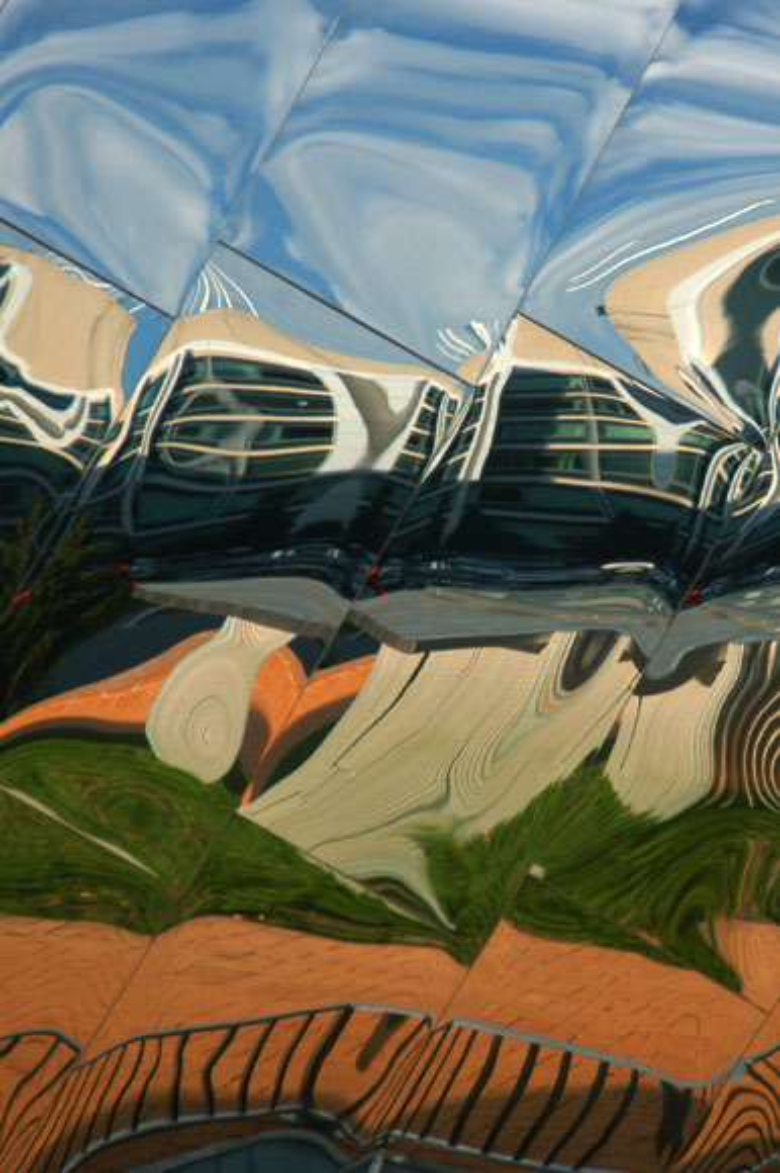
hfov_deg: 9.6
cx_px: 390
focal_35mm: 142
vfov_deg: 14.4
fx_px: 4636
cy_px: 586
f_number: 5.6
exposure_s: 1/160
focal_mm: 95
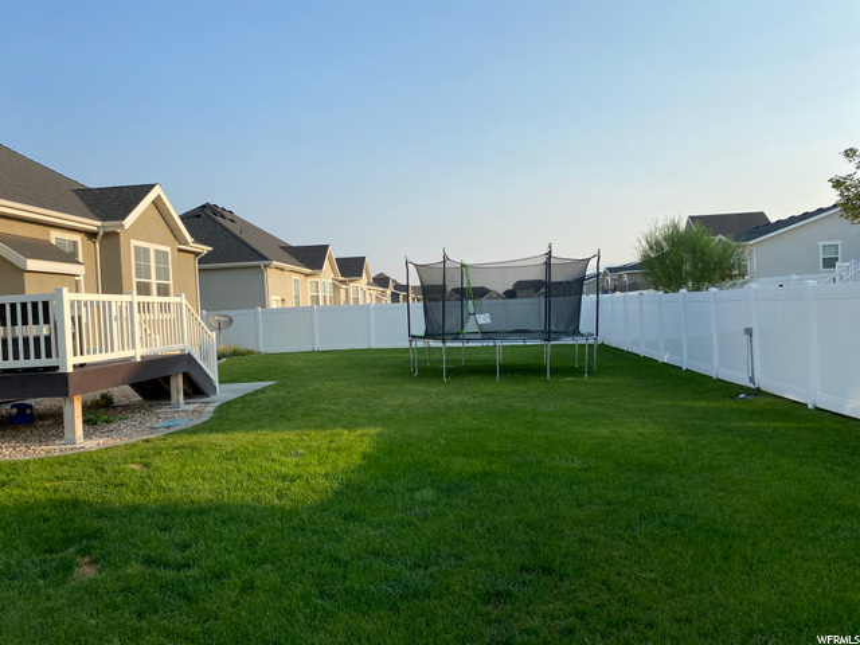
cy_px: 322
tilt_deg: -1.0
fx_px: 646
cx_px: 430
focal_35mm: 26
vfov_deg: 53.1
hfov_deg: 67.3
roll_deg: +2.7
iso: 32
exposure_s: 1/1779
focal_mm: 4.25
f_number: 1.8
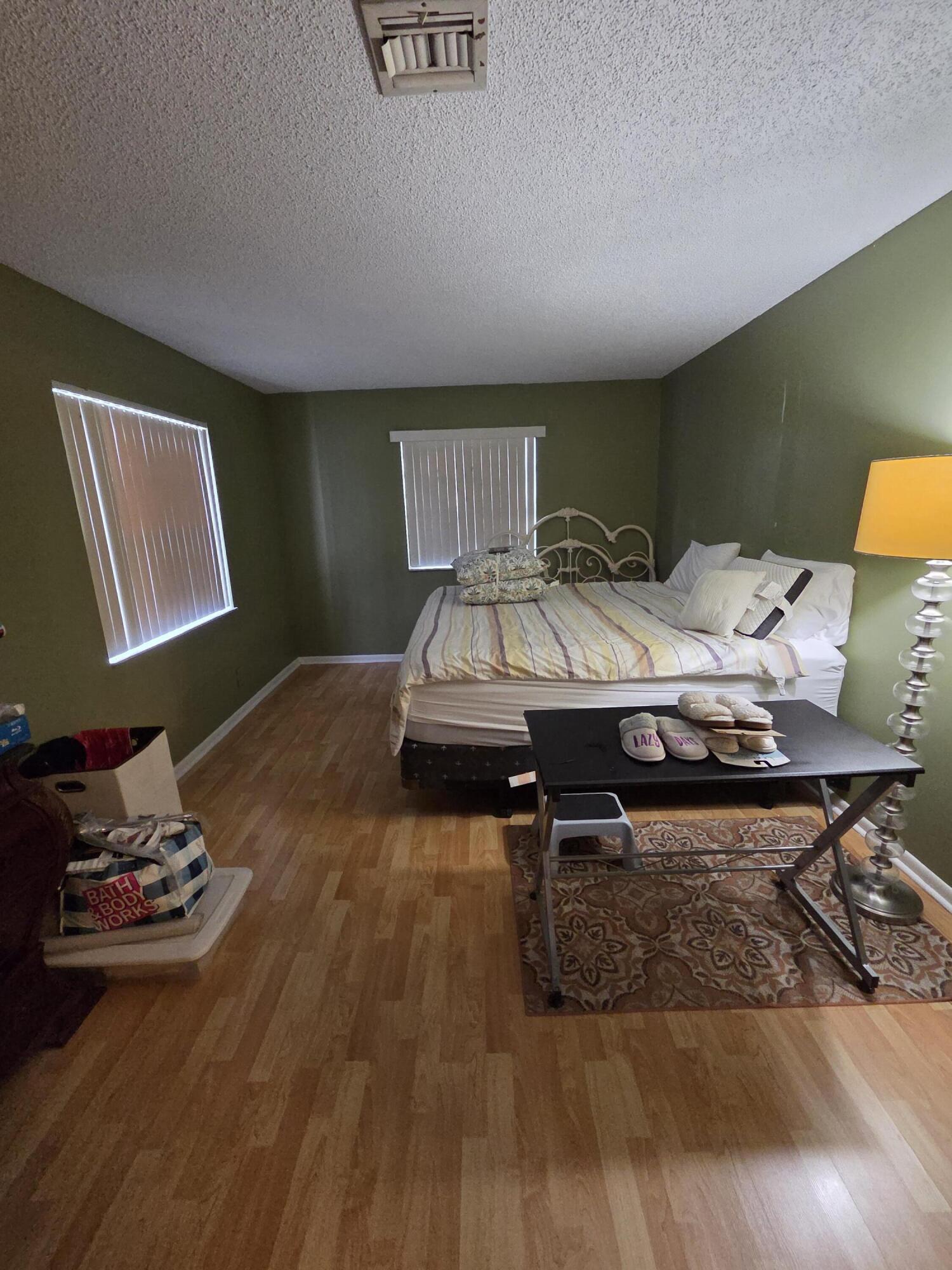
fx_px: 477
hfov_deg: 89.9
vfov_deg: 106.2
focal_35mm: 13
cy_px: 635
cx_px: 476
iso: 1000
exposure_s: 1/60
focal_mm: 2.2
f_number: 2.2
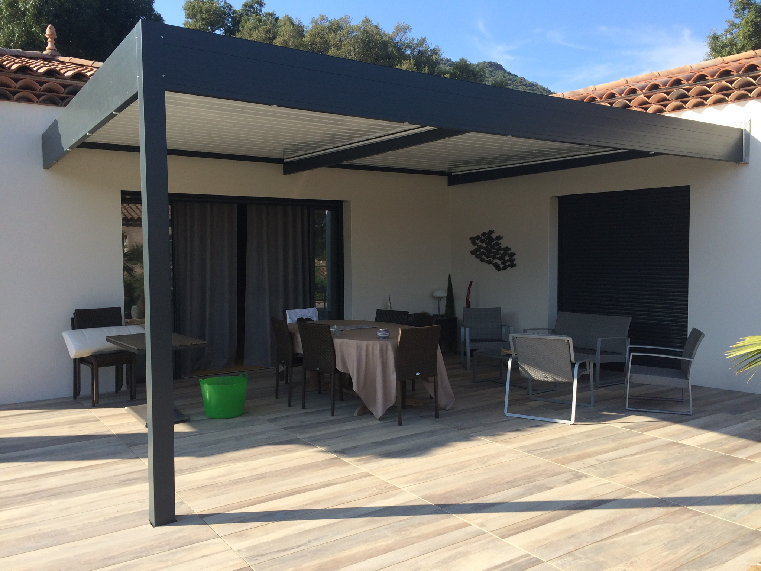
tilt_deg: -3.4
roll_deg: +1.2
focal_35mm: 29
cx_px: 380
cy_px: 286
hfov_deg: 61.7
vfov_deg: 48.2
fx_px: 638
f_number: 2.2
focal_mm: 4.15
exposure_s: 1/1001
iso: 32
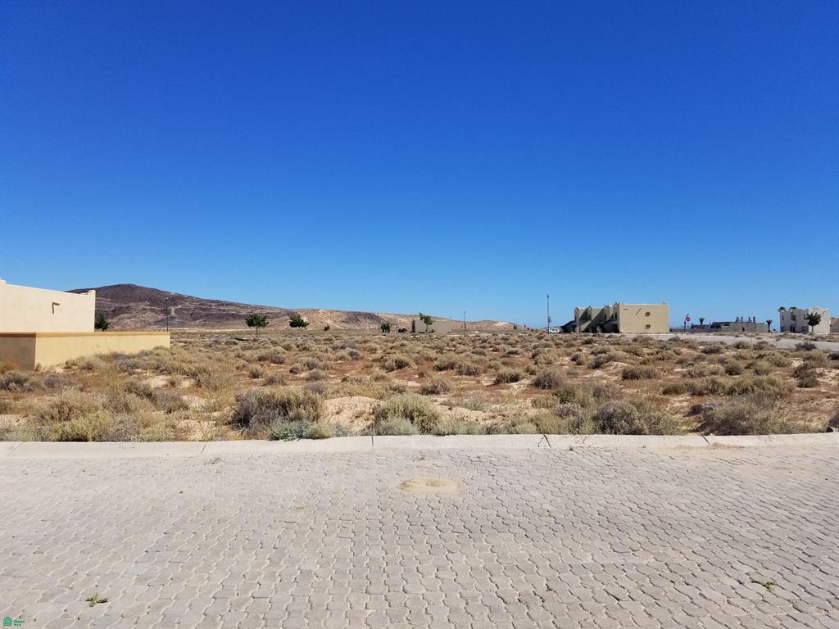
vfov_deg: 53.1
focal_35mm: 26
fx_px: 630
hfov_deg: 67.3
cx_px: 420
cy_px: 314
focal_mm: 4.25
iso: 50
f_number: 1.7
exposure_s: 1/4576
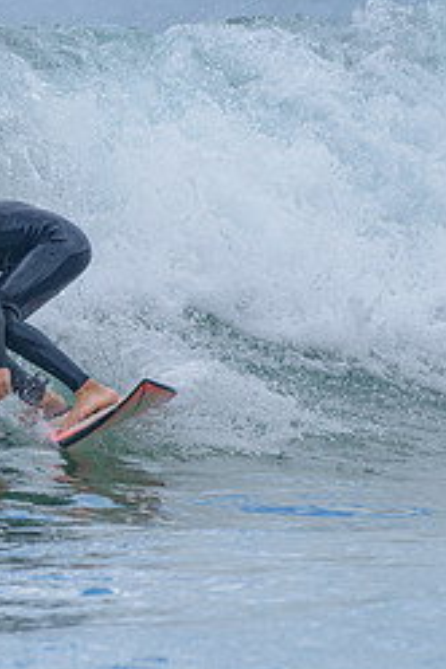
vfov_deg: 1.4
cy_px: 243
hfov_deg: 1.0
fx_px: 26554
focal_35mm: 1429
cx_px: -299
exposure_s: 1/2000
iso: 500
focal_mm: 500
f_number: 5.6
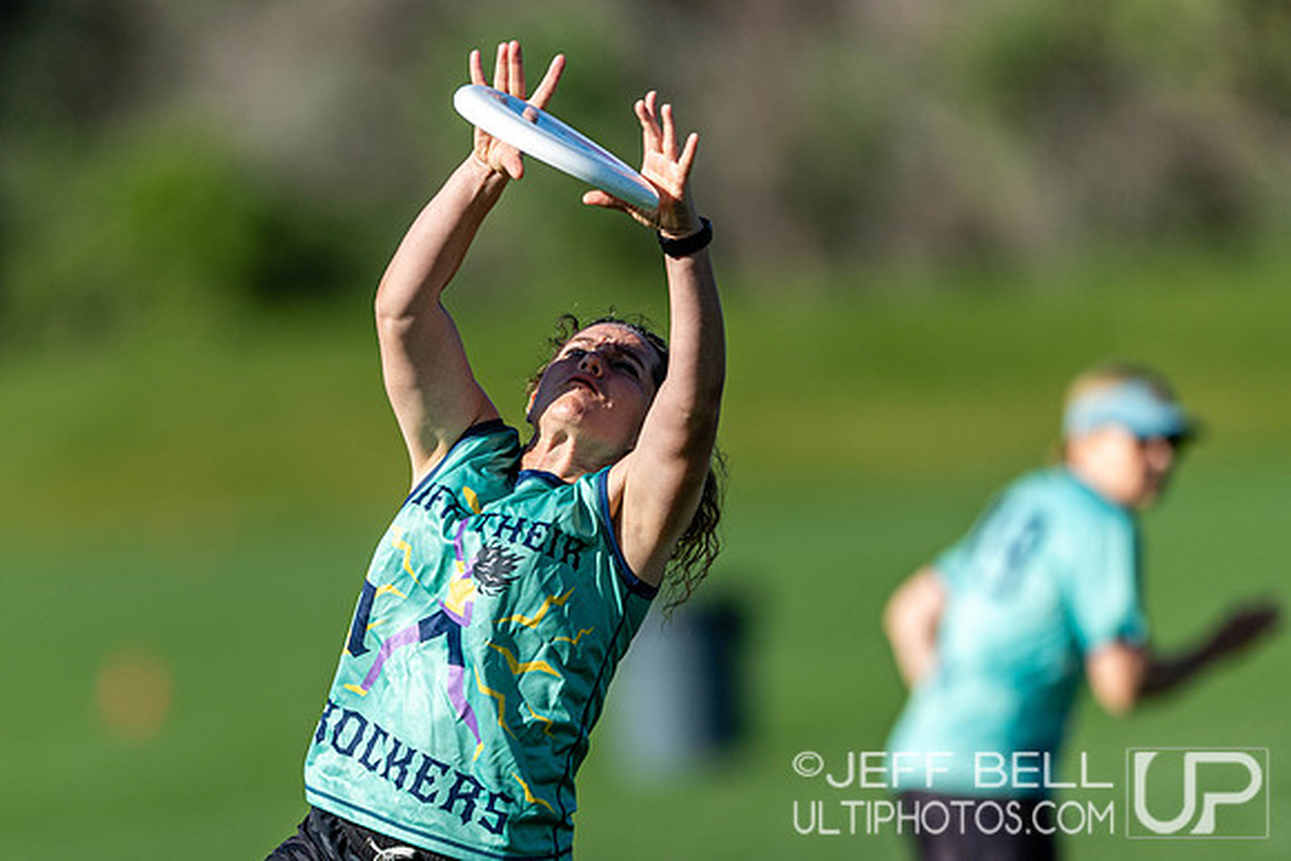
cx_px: 410
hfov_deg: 3.2
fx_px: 23375
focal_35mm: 652
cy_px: 606
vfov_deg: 2.1
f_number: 2.8
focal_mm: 400
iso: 100
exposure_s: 1/2500
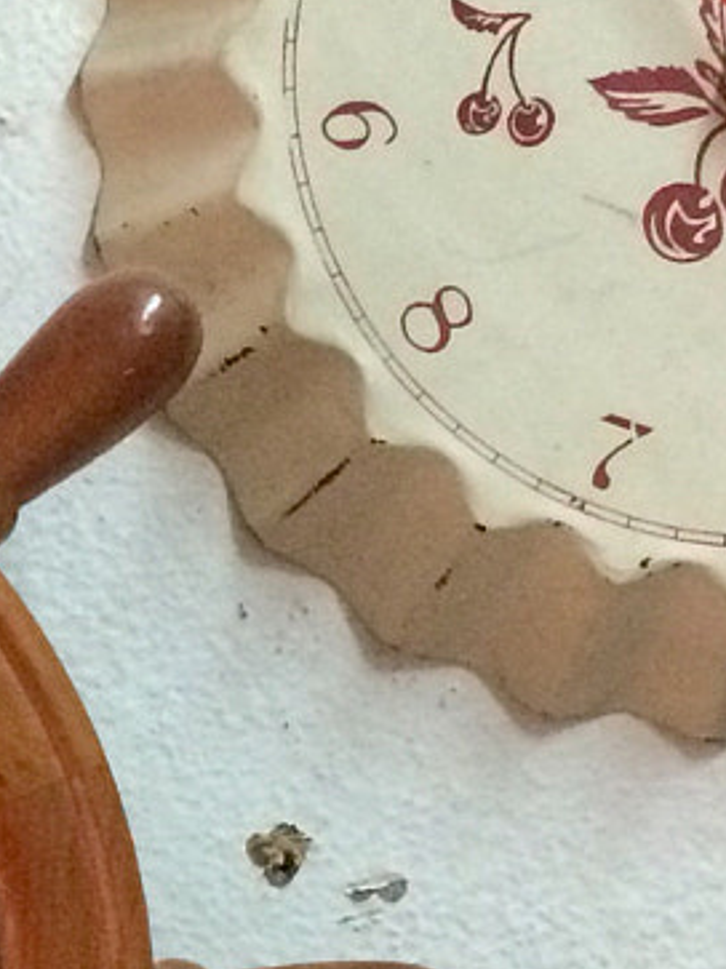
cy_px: 563
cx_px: -248
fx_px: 3581
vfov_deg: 15.4
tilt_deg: +3.8
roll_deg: +1.1
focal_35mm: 128
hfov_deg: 11.3
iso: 320
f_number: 2.2
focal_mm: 4.15
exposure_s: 1/25
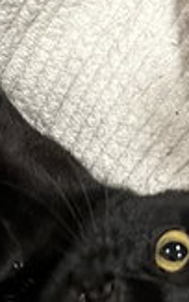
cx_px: -78
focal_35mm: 113
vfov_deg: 18.1
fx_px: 930
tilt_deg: -49.5
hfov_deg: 11.2
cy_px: 284
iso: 640
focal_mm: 5.1
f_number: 1.6
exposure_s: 1/40
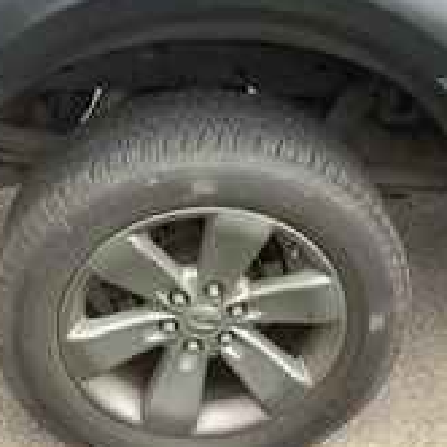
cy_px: 113
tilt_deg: -21.8
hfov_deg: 26.1
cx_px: 197
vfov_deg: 25.8
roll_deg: -1.1
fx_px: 964
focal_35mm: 66
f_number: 2.4
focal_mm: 3.3
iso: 25
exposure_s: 1/167
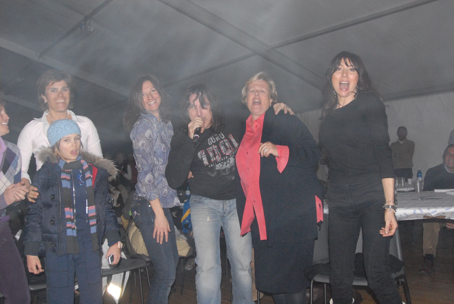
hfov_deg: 53.1
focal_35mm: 36
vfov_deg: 37.0
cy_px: 152
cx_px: 227
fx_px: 455
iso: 1600
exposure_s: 1/60
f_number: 5.6
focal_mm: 24
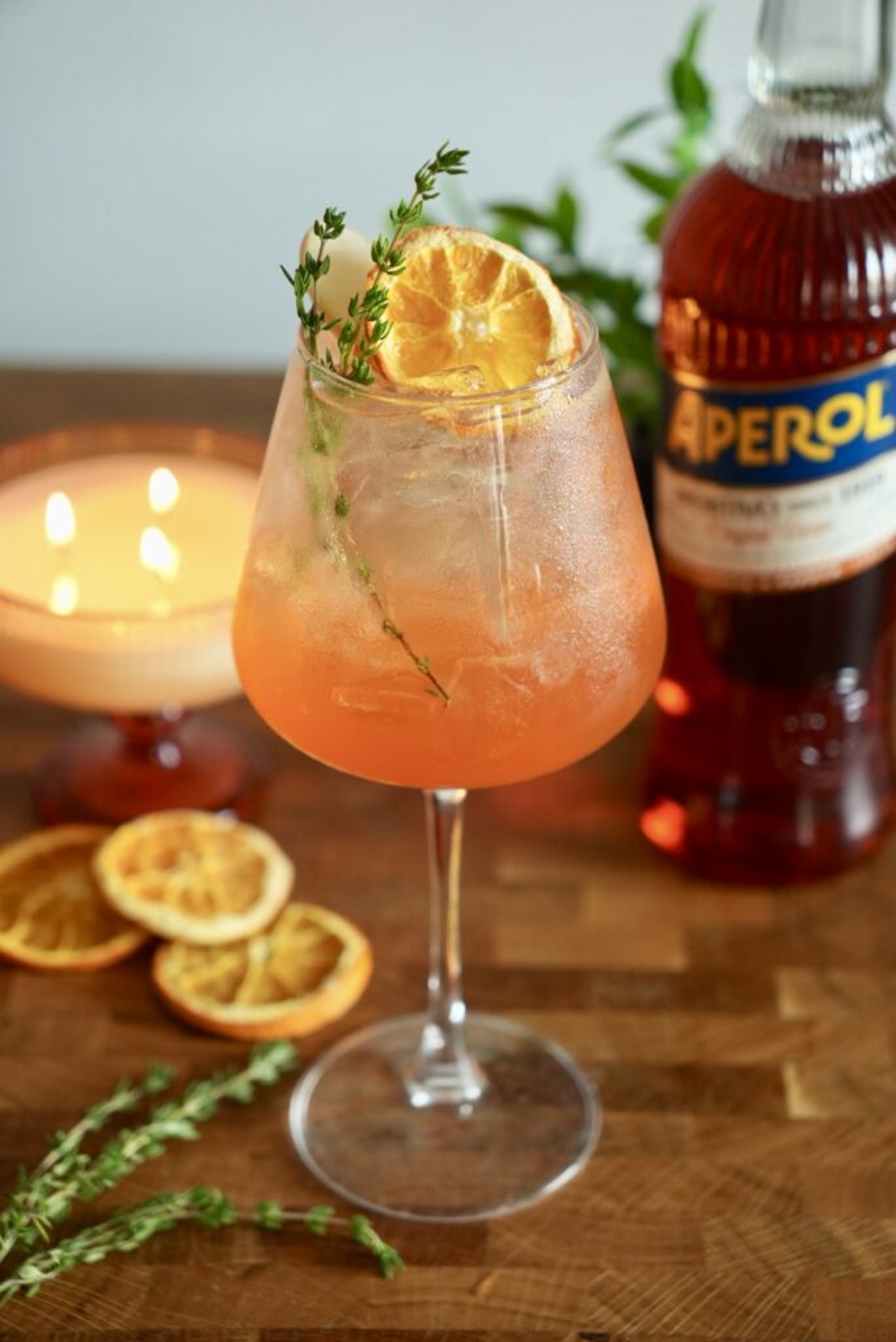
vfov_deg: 27.0
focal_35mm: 75
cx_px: 448
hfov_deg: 18.2
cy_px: 671
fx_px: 2796
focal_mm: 50
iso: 640
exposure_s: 1/125
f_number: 2.8
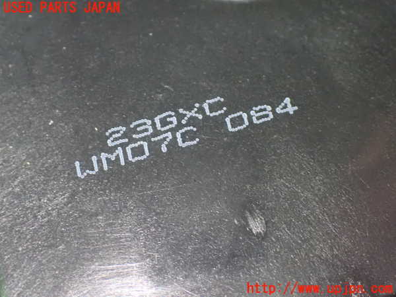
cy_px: 148
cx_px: 198
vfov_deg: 20.7
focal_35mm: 71
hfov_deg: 27.4
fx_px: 812
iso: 1600
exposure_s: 1/50
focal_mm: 12.73
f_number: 3.9
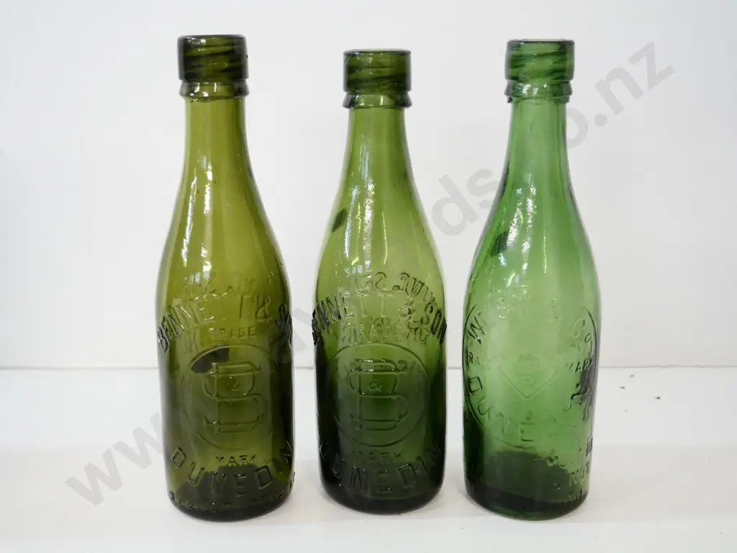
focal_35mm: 44
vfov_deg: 32.9
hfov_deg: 42.9
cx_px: 368
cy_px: 276
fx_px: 937
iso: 3200
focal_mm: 22
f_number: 4.5
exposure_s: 1/100
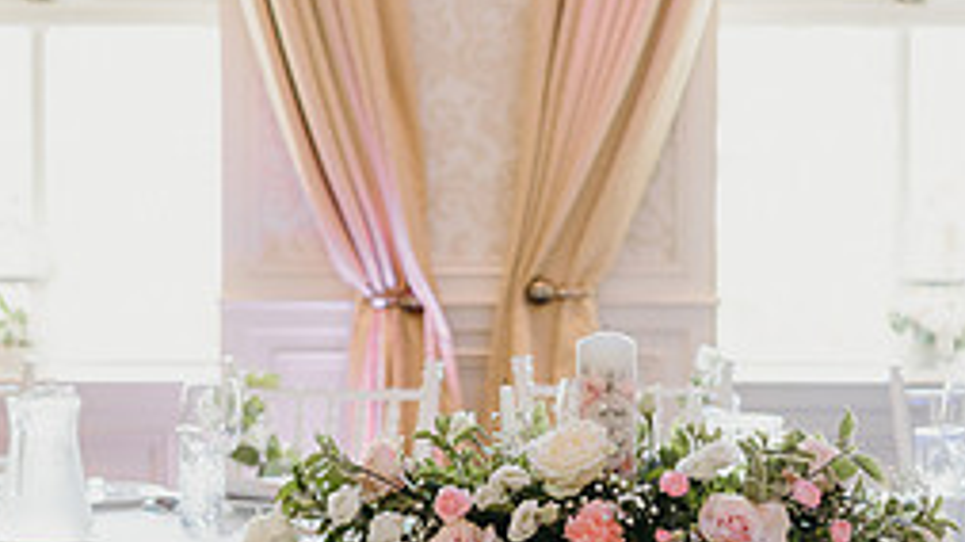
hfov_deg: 17.7
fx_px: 3095
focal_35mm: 121
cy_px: 247
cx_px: 452
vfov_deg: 10.0
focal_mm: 50
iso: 640
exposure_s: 1/160
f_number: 2.8
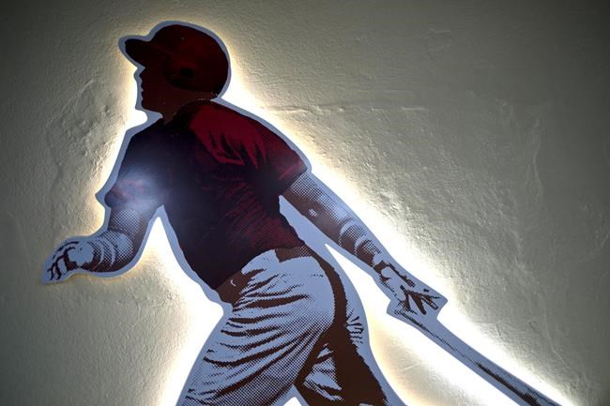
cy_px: 203
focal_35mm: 35
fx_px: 593
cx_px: 305
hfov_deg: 54.4
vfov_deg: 37.8
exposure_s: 1/60
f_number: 2
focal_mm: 35
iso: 250
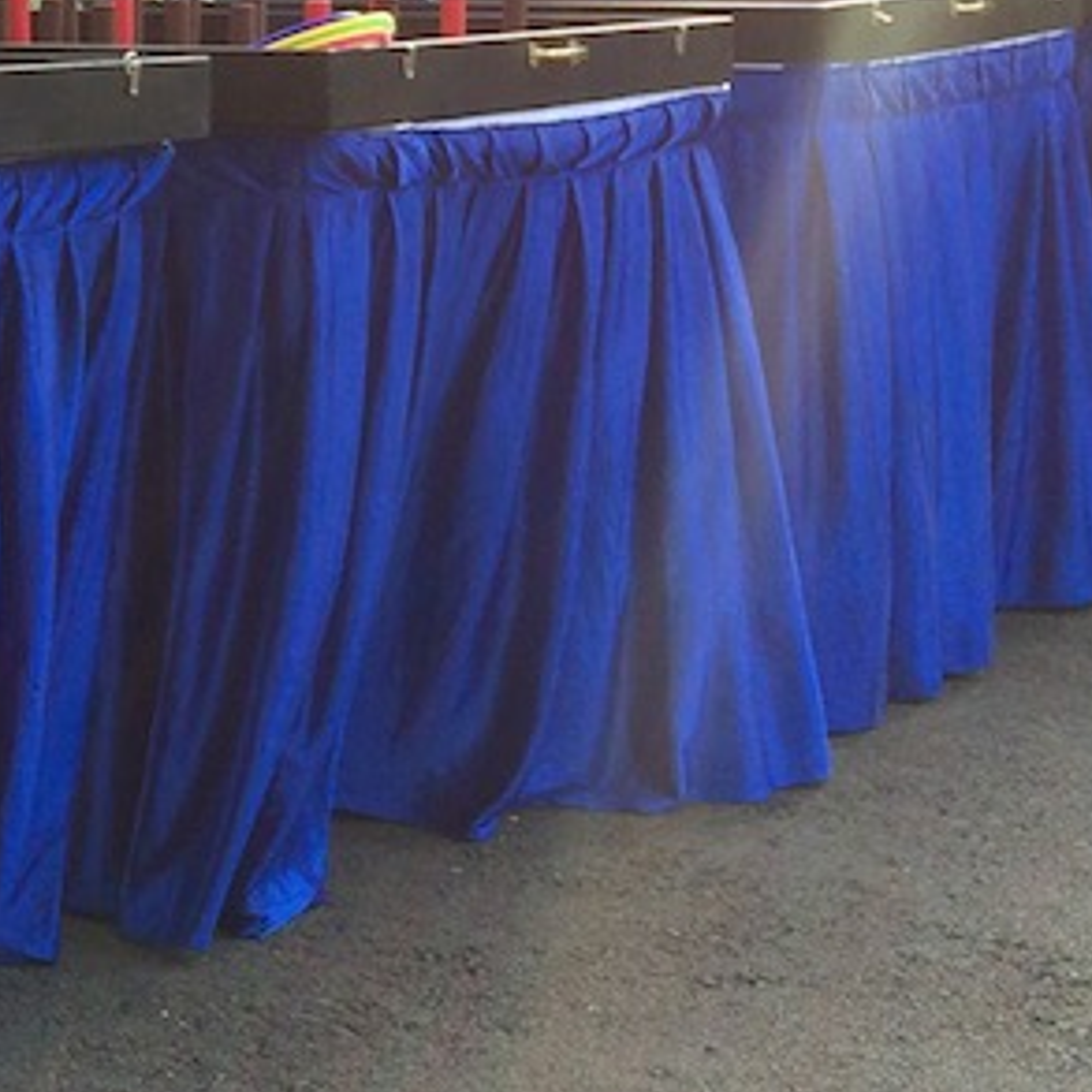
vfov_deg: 17.2
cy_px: 52
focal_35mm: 99
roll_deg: -0.3
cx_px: -758
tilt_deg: -2.8
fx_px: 3533
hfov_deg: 15.5
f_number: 2.2
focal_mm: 4.15
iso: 32
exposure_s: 1/179
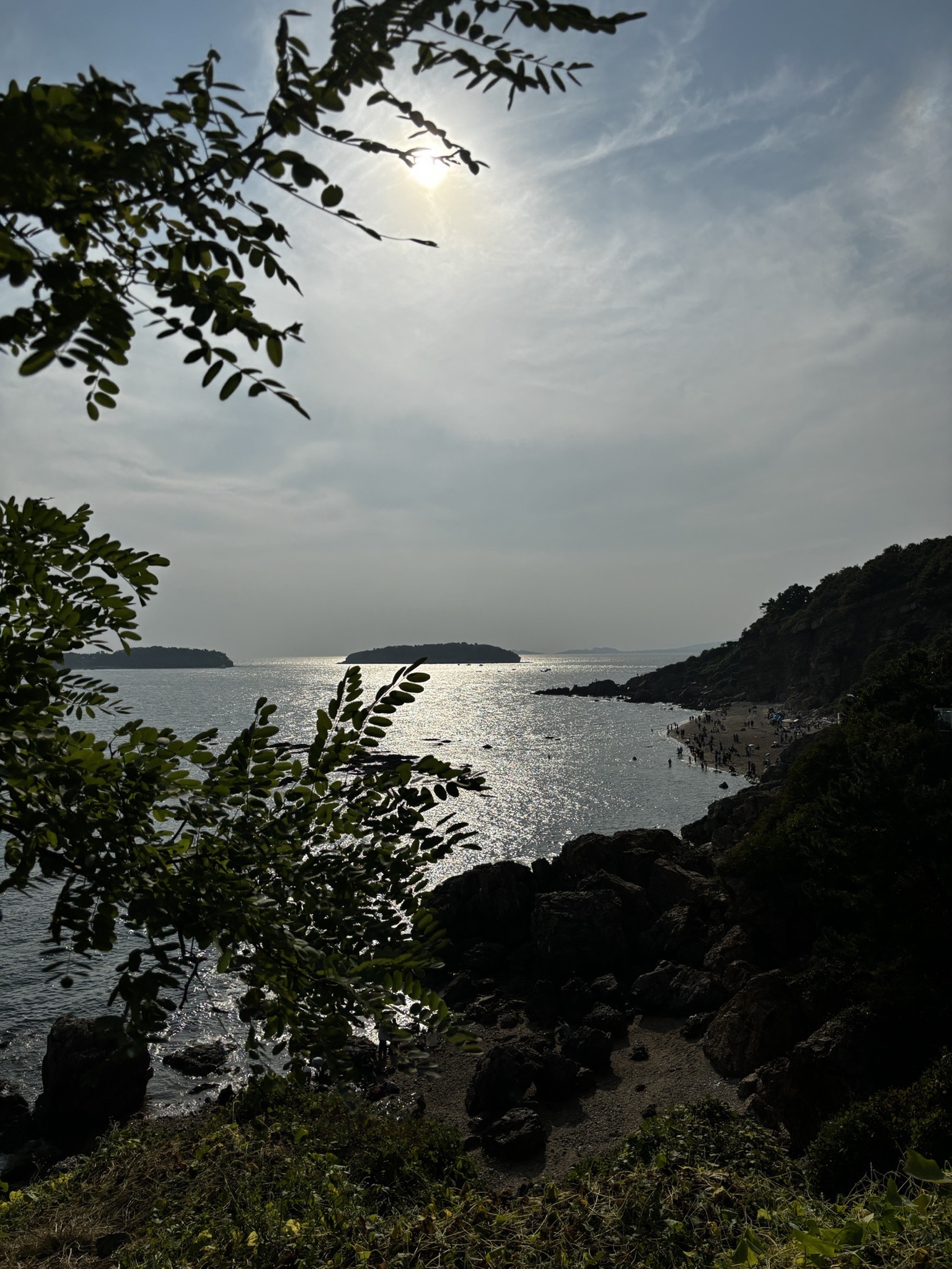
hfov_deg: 53.1
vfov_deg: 67.3
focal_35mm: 26
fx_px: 953
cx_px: 476
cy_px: 634
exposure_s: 1/18868
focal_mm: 5.96
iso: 32
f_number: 1.6
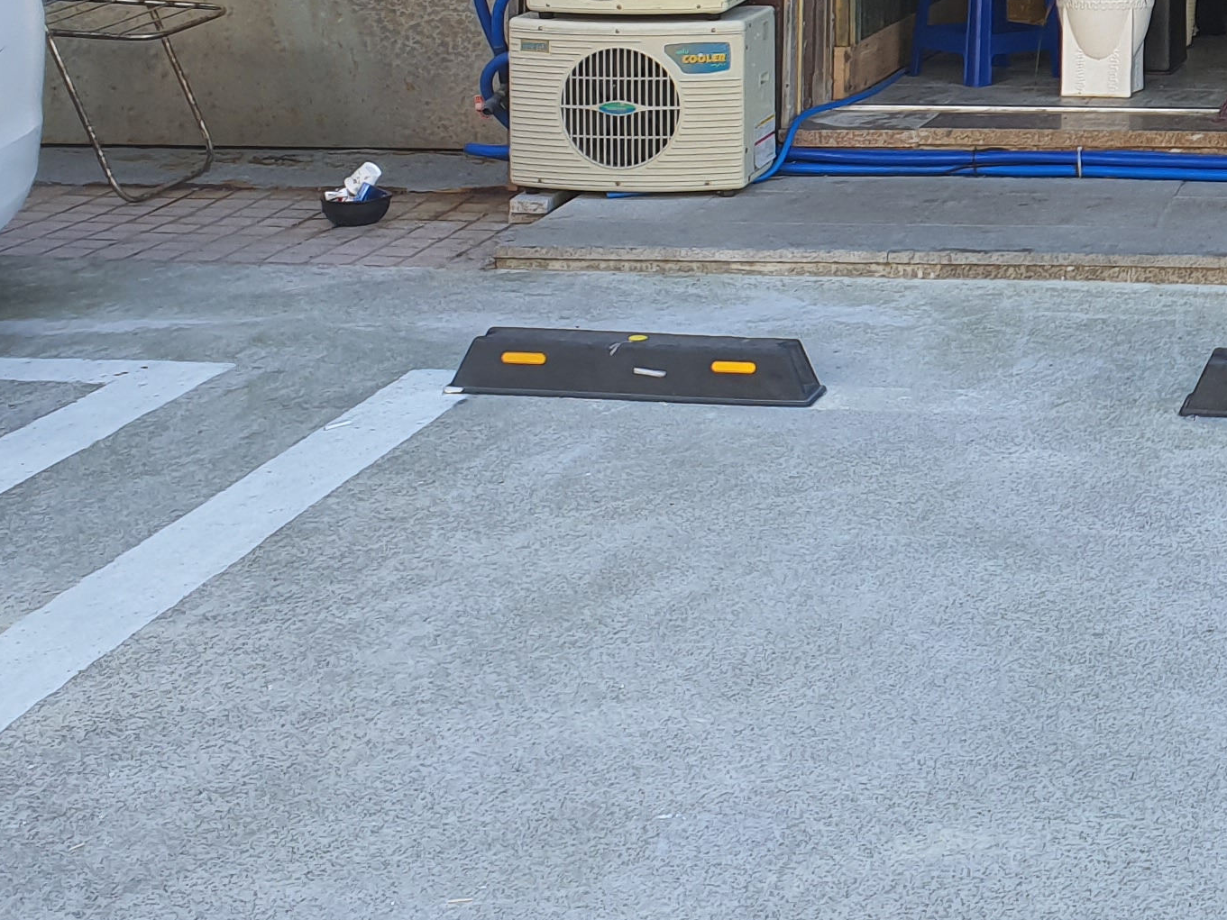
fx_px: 2730
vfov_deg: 17.9
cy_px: -285
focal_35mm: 77
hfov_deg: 23.7
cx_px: 1367
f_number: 2.4
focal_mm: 4.3
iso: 50
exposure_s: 1/120
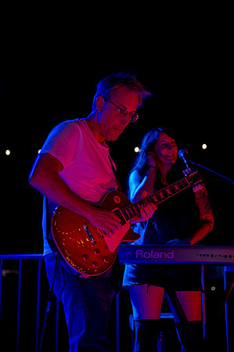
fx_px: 831
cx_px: 117
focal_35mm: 85
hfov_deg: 16.0
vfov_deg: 23.9
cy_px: 176
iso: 5000
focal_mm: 85
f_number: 4
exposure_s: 1/100
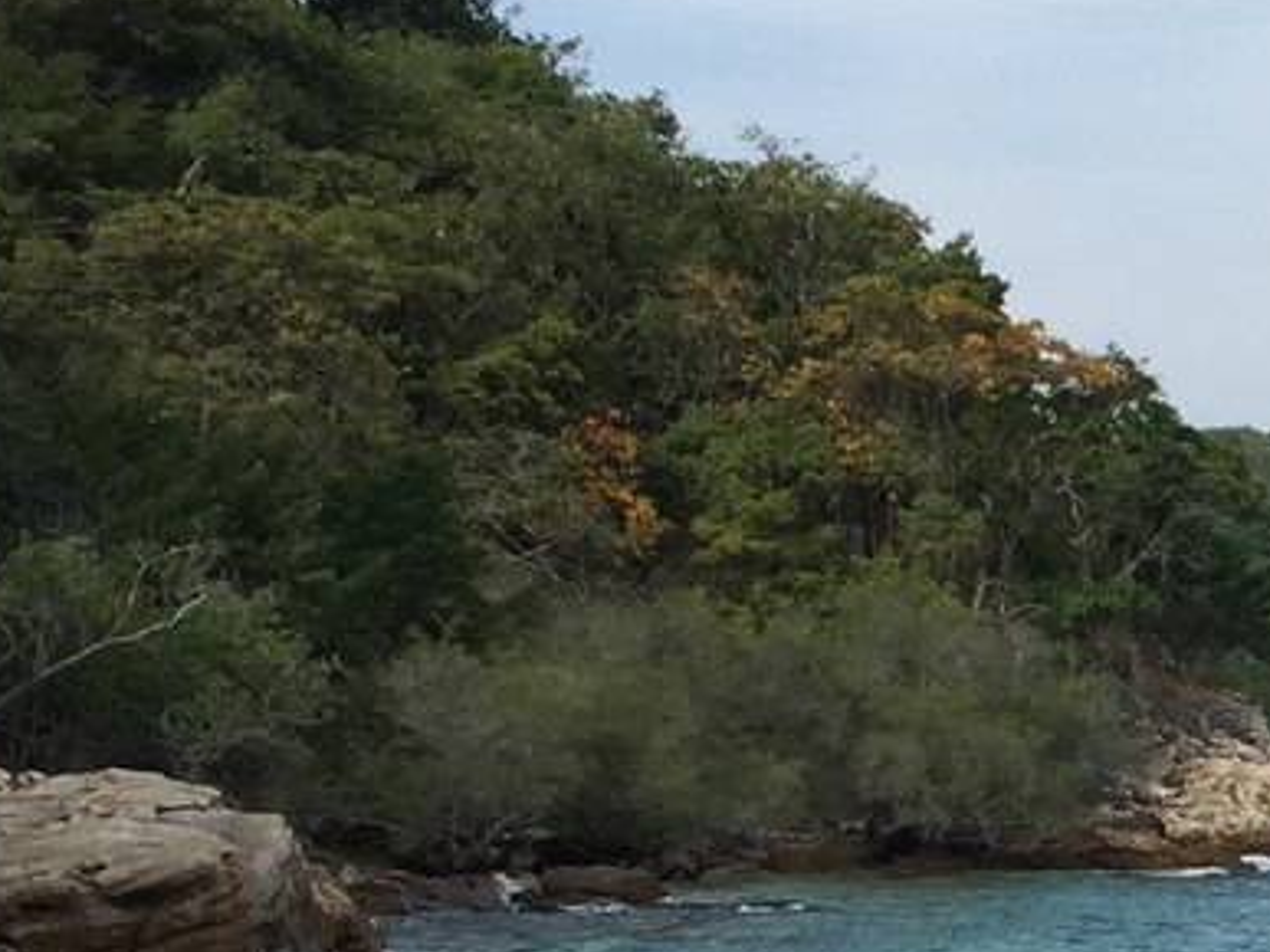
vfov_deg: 12.1
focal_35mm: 120
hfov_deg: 15.0
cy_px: 1054
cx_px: 2002
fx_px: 4401
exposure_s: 1/1883
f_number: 2.2
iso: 32
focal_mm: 4.15
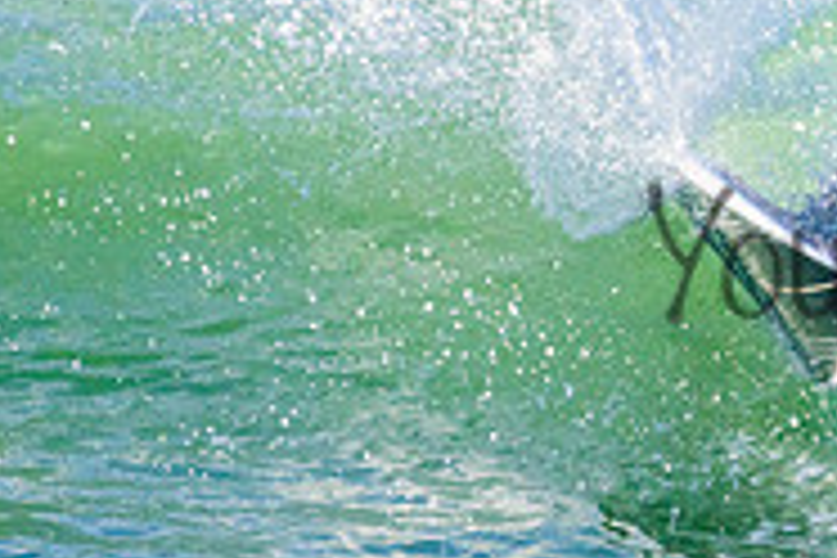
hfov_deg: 0.8
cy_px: 214
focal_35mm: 2496
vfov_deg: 0.6
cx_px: 1112
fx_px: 58027
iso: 2000
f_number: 11
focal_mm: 800
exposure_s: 1/2000
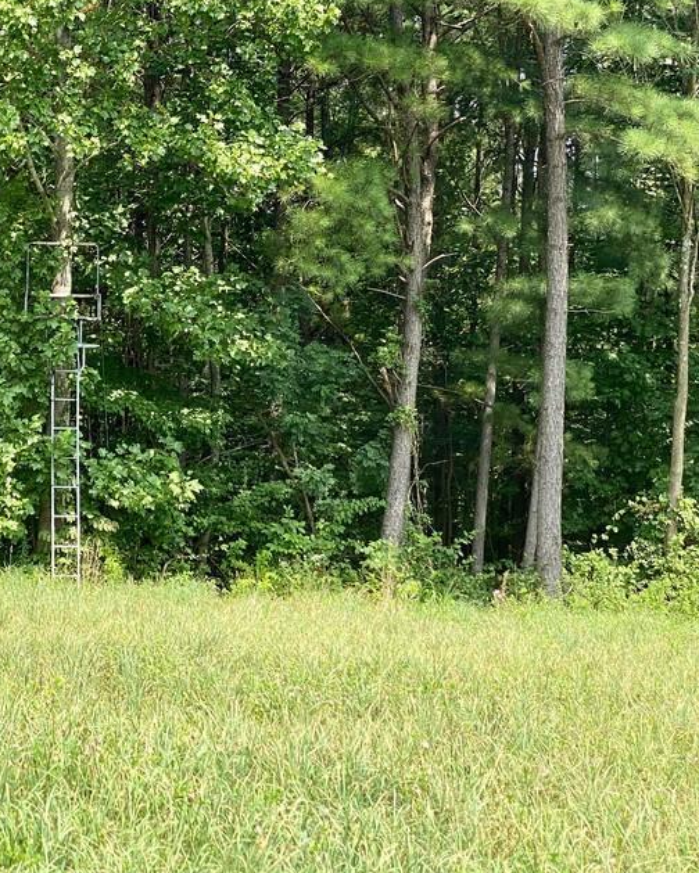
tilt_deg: +1.9
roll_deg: -0.7
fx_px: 2224
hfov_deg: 17.4
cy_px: 345
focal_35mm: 86
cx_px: -26
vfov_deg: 22.2
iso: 20
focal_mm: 6
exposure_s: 1/705
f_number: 2
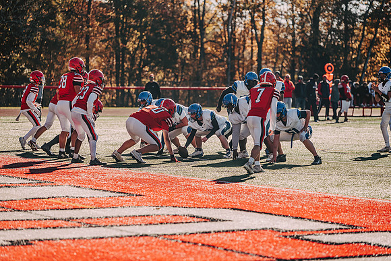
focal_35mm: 145
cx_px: 196
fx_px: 1575
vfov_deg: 9.5
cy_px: 130
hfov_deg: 14.2
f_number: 3.2
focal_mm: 145
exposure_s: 1/2000
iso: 250
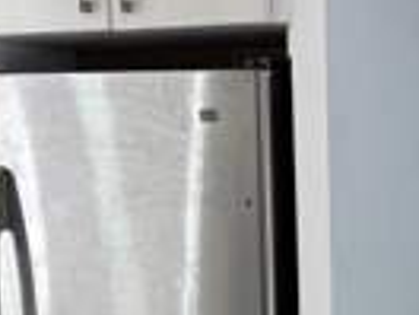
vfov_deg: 16.3
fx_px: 1053
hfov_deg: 20.7
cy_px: 382
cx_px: 533
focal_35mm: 87
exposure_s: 1/120
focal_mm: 6.76
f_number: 1.78
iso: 80
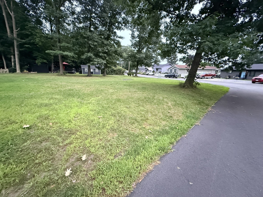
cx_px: 132
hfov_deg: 102.1
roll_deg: -1.6
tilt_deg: -14.0
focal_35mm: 14
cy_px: 98
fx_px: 106
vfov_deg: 85.7
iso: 1000
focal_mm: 2.22
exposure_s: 1/60
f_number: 2.2
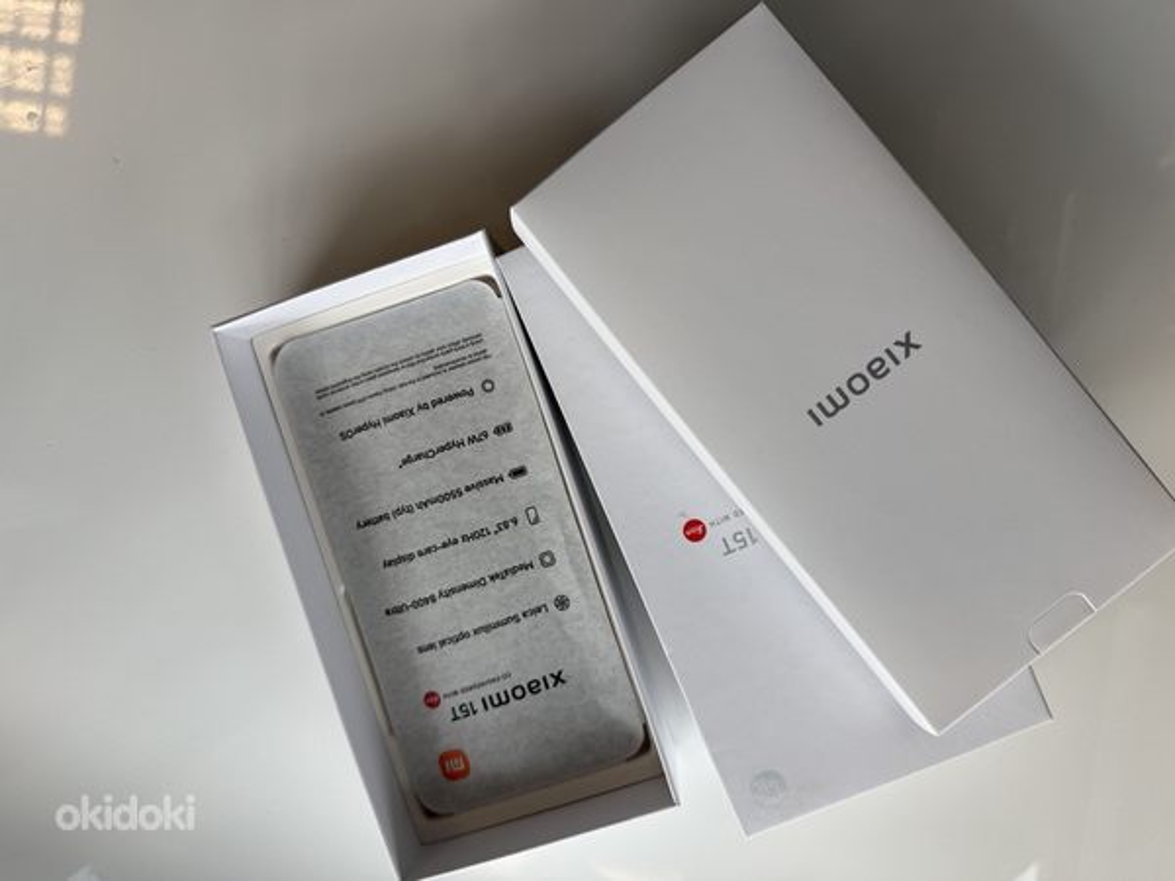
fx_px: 815
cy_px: 440
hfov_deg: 71.6
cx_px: 588
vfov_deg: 56.8
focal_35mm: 24
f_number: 1.78
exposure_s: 1/303
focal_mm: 6.76
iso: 80
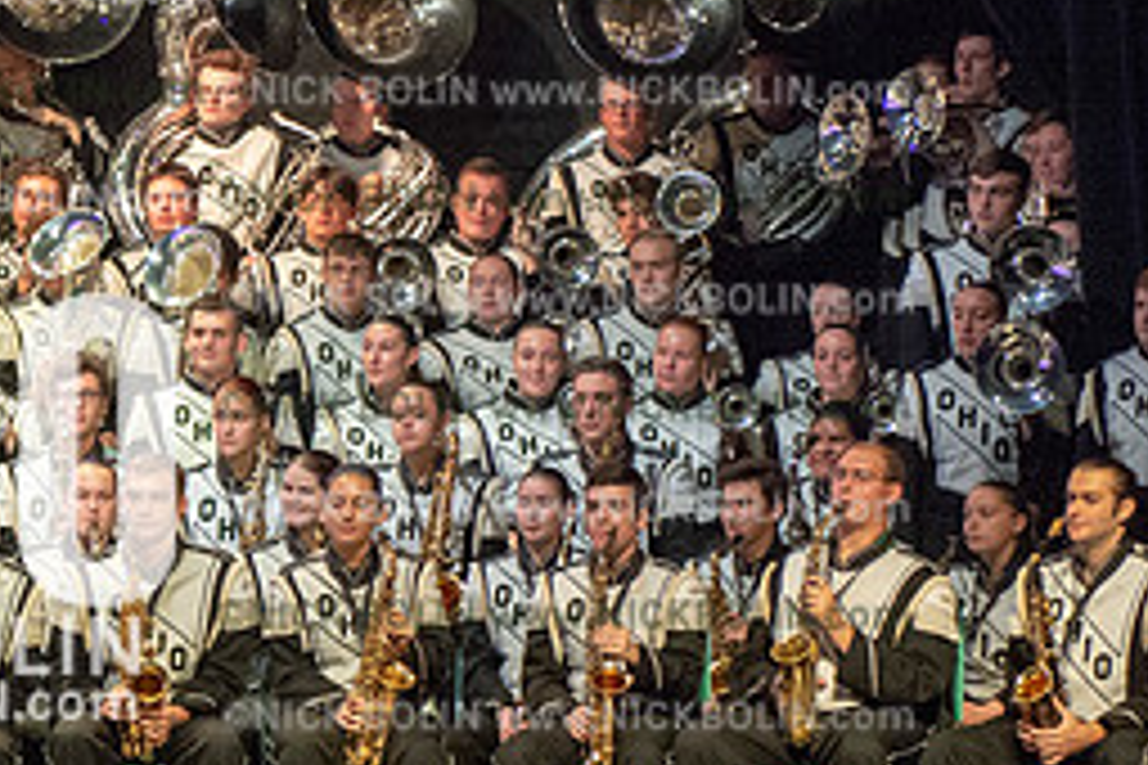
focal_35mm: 318
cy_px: 508
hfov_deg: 6.4
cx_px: -144
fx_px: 10140
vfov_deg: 4.3
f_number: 5.6
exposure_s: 1/200
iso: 8000
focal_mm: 140
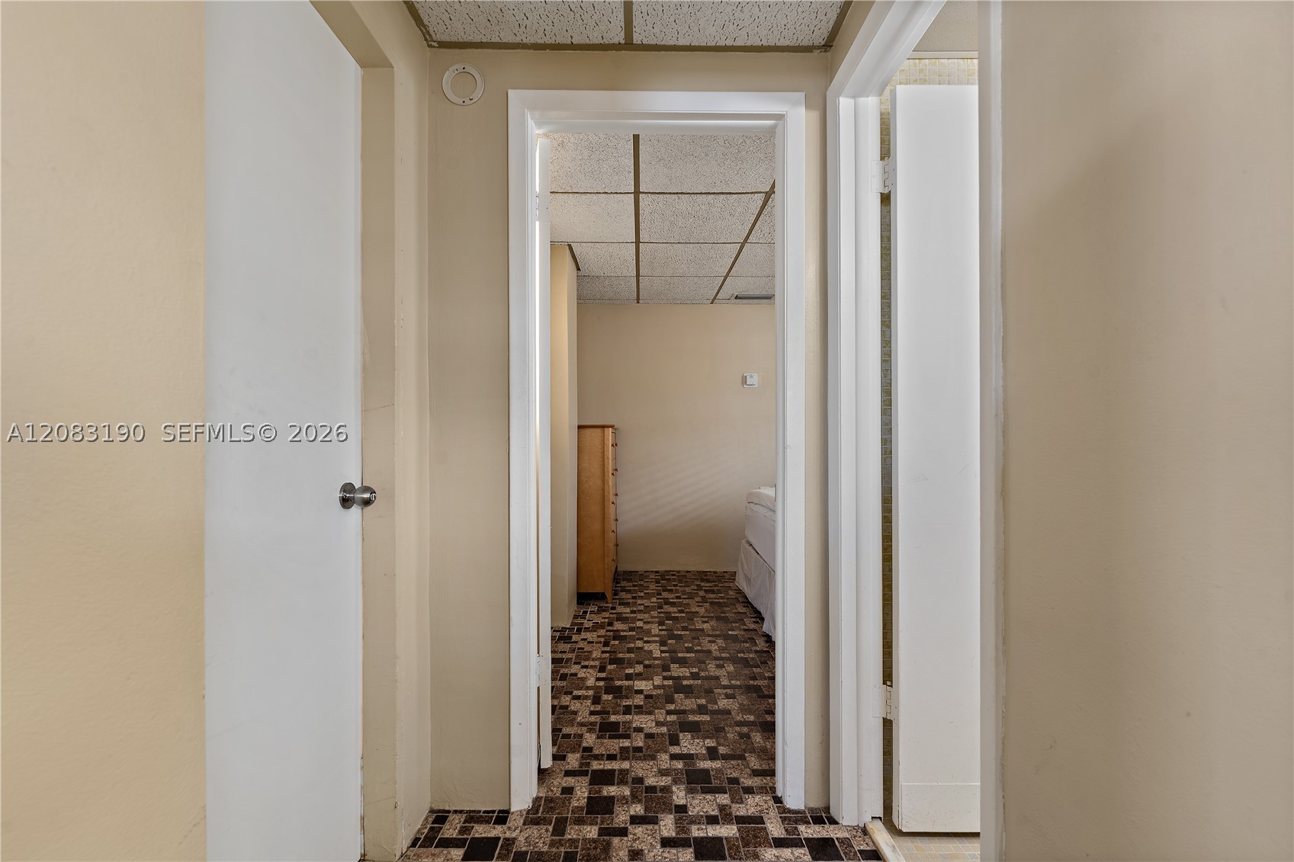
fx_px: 503
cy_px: 431
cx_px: 647
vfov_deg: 81.2
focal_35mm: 14
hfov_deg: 104.3
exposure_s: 1.6
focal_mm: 14
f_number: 8
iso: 100
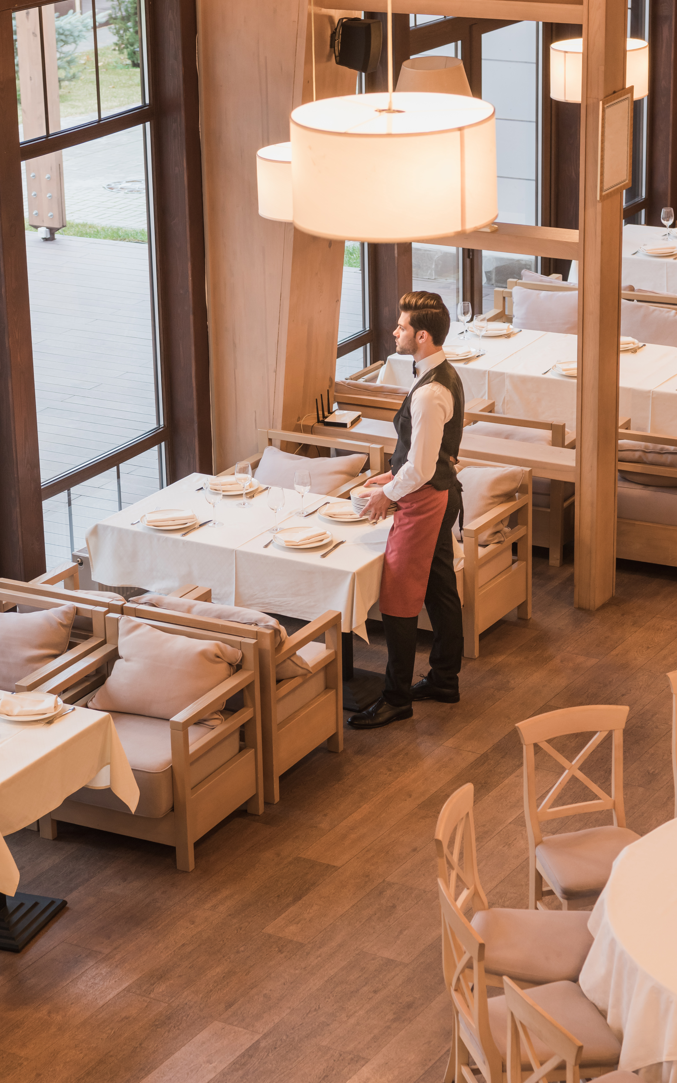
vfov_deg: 24.1
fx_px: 2539
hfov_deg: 15.2
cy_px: 586
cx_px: 254
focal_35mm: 86
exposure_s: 1/30
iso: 500
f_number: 5.6
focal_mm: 70
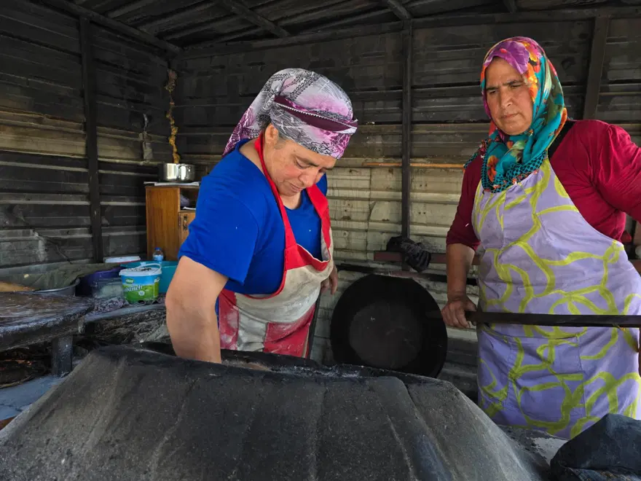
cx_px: 320
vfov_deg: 58.9
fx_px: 426
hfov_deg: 73.9
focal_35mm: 23
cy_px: 240
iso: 40
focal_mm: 6.3
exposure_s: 1/180
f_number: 1.7
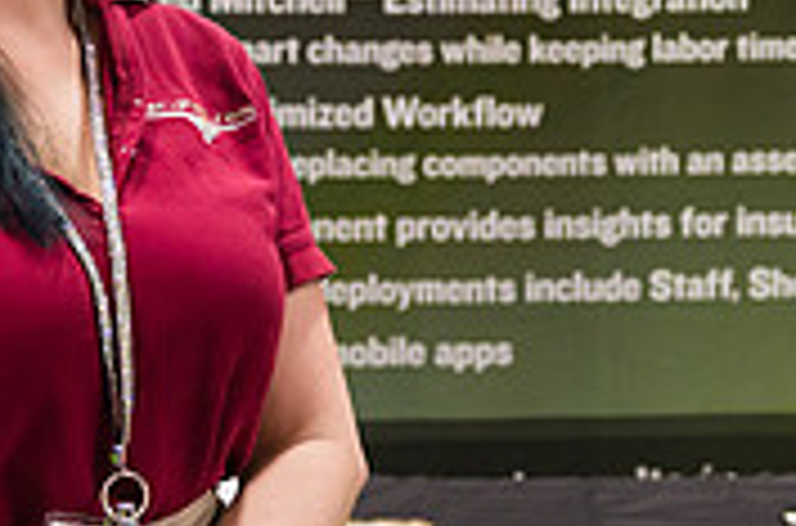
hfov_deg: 17.8
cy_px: 72
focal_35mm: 115
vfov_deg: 11.8
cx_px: 432
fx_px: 2536
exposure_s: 1/200
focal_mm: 35
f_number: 4
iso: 3200
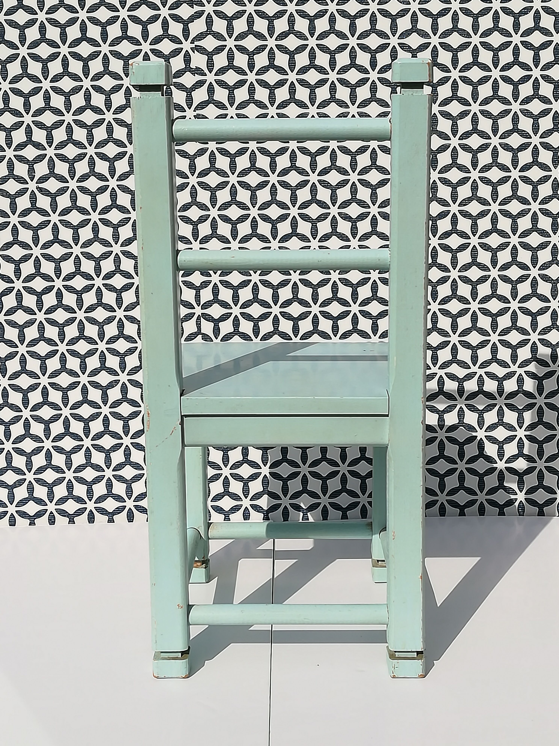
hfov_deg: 27.5
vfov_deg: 36.2
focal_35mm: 53
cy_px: 373
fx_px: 1141
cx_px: 280
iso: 50
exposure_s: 1/2985
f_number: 2.2
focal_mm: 3.83
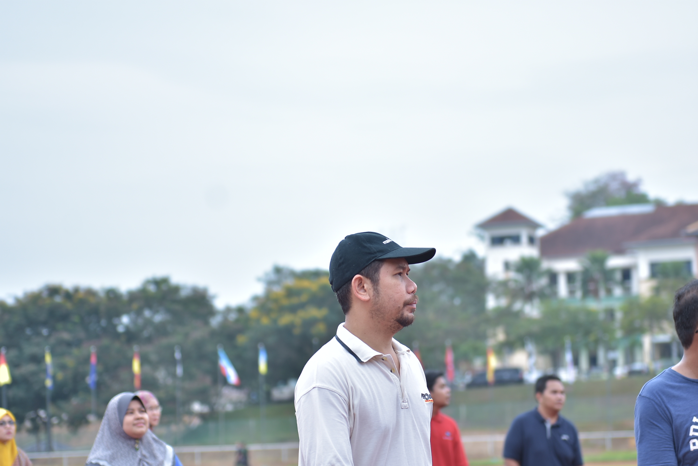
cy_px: 233
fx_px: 2037
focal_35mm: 105
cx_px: 349
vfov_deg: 13.1
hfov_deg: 19.4
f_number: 2.8
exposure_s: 1/200
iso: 100
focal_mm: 70
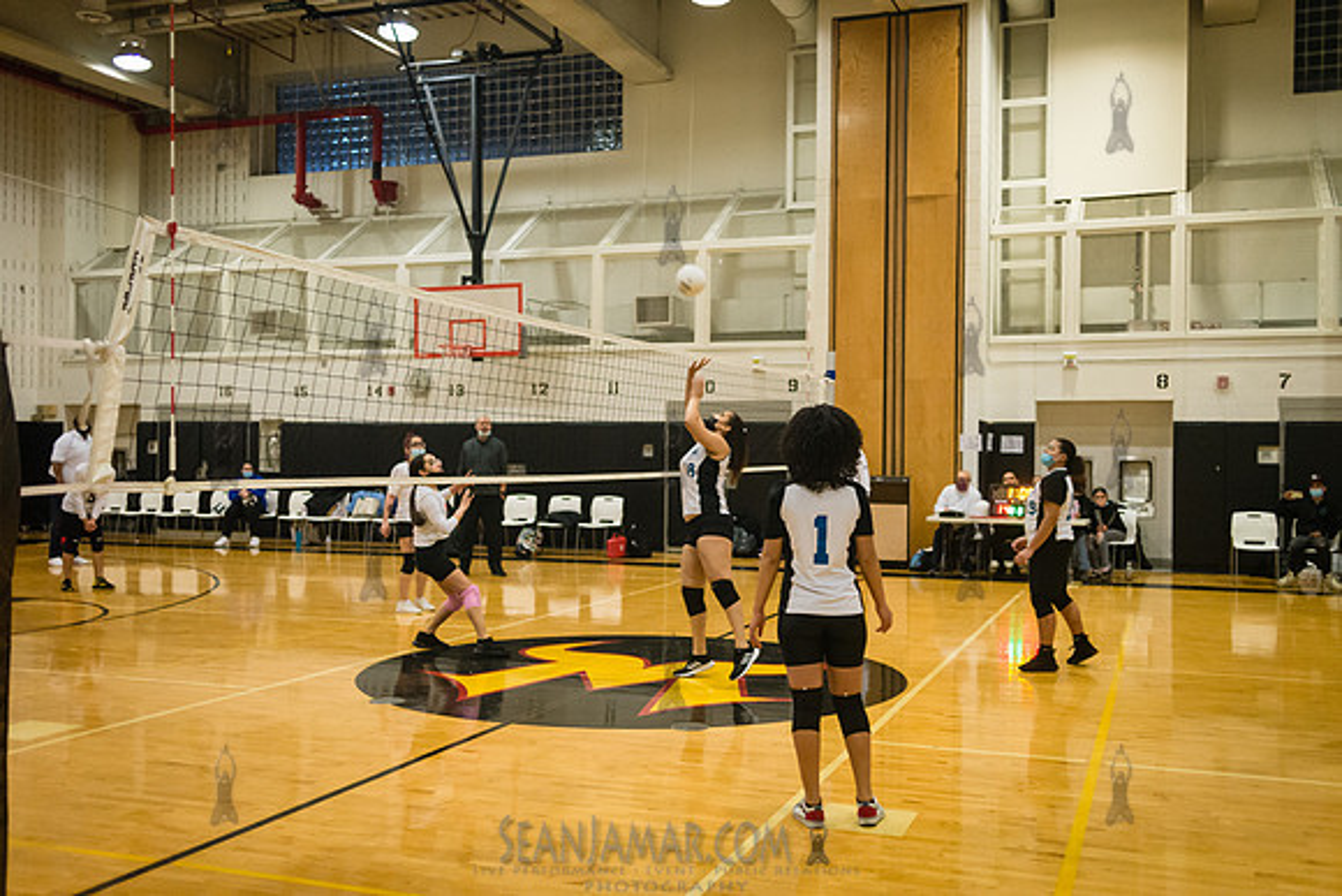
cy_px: 448
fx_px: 1305
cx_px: 671
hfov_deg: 54.4
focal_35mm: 35
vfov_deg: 37.9
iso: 4000
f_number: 2.8
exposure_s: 1/250
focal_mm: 35
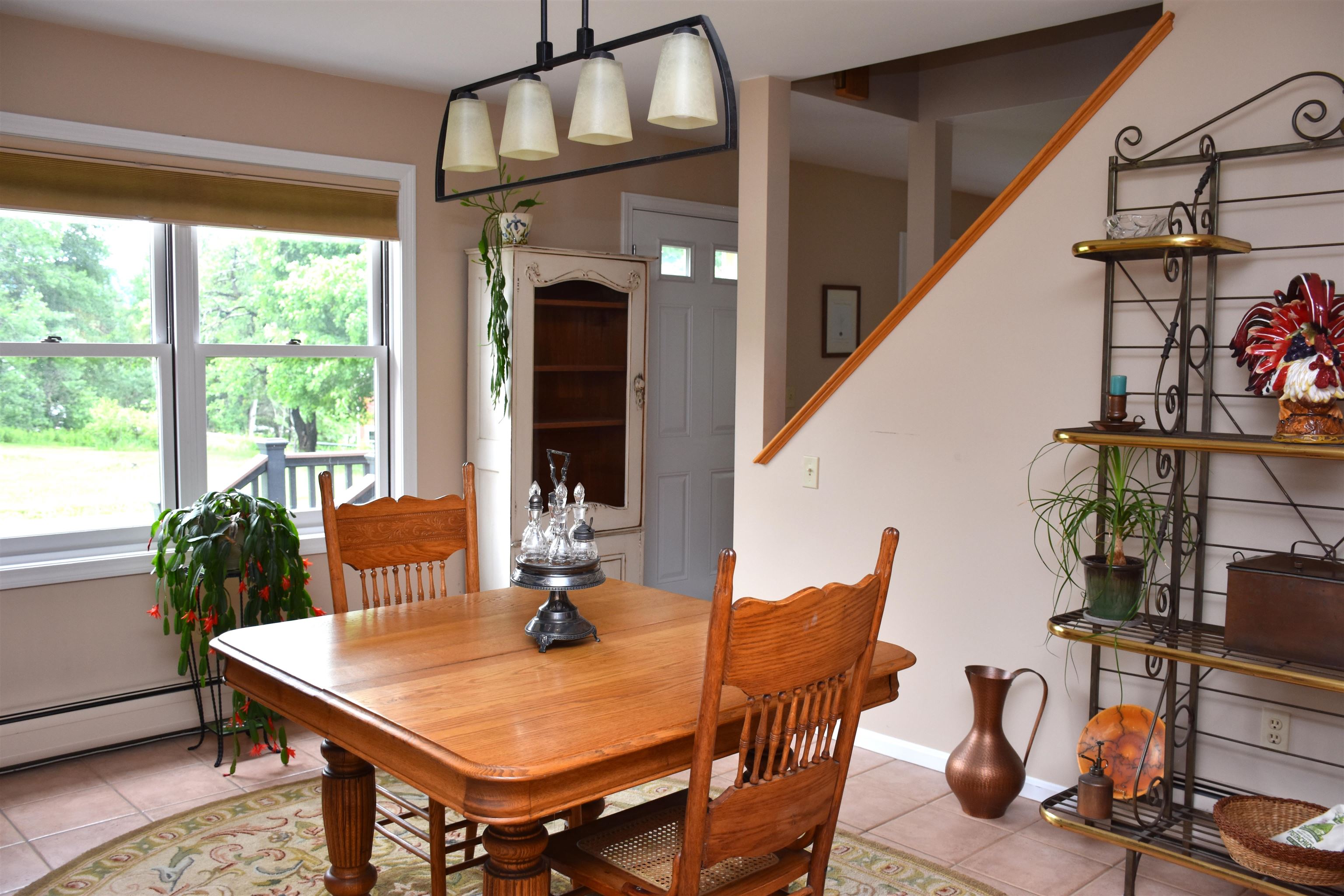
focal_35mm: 30
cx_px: 672
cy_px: 448
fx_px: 1120
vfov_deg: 43.6
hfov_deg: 61.9
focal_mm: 20
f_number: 4
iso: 320
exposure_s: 1/60
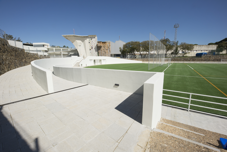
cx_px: 114
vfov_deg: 77.4
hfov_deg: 100.4
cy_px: 76
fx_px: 95
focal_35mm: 15
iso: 280
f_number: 22
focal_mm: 15
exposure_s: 1/320
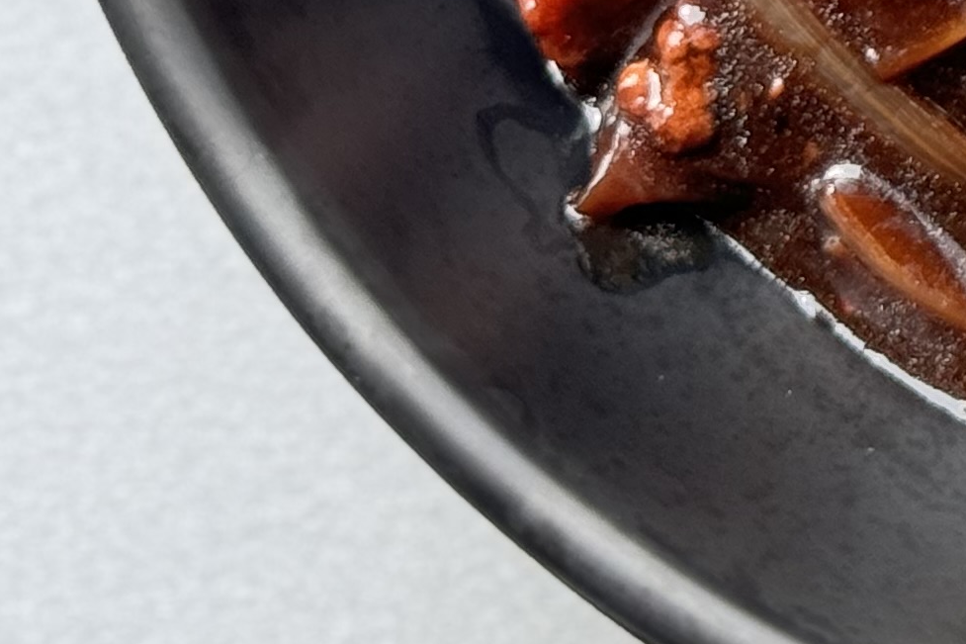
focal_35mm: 206
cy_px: -604
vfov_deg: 6.5
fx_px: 5526
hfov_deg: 9.6
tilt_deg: -87.2
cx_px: 1674
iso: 80
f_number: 1.78
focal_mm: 6.76
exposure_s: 1/170
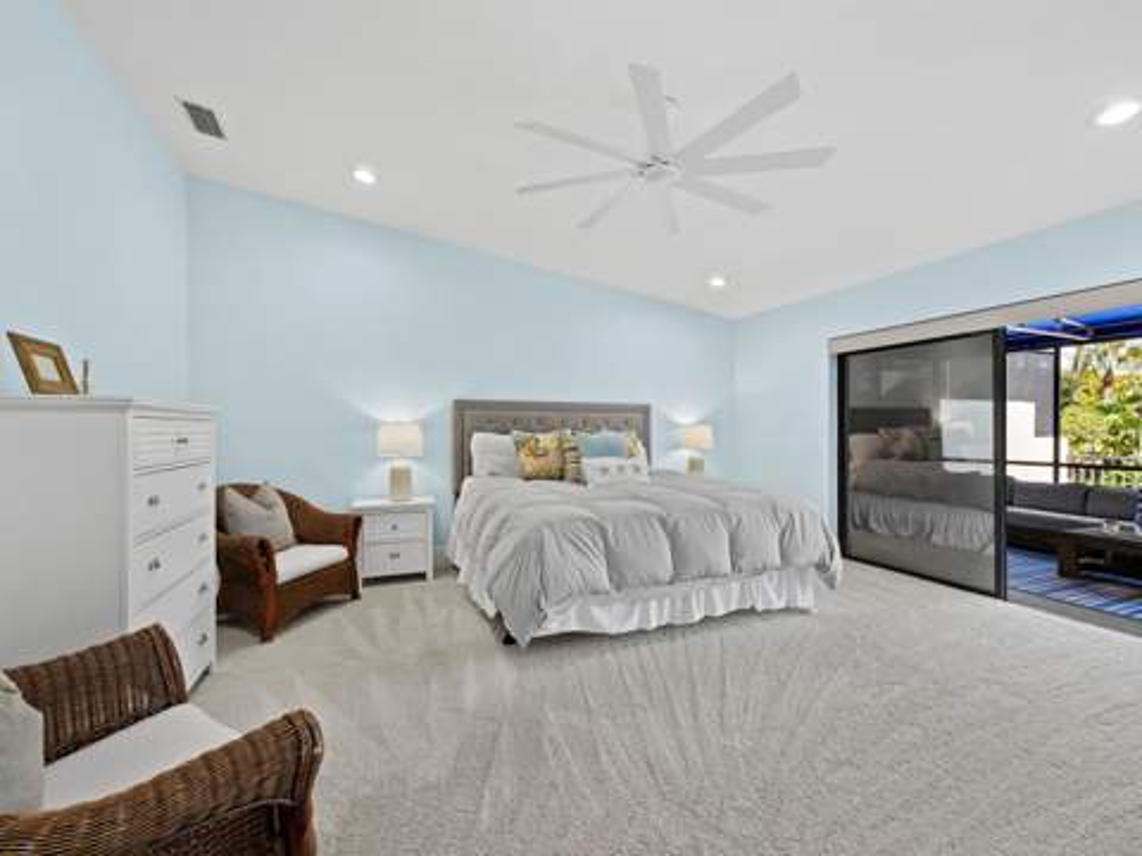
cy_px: 428
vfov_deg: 85.7
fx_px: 462
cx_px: 571
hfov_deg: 102.1
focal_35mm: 14
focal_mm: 7
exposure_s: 1/4
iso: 400
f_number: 7.1
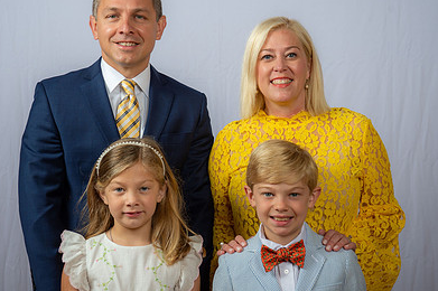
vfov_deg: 14.8
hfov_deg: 22.1
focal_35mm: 92
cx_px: 192
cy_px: 150
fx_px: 1118
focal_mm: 62
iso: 250
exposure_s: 1/200
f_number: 6.3
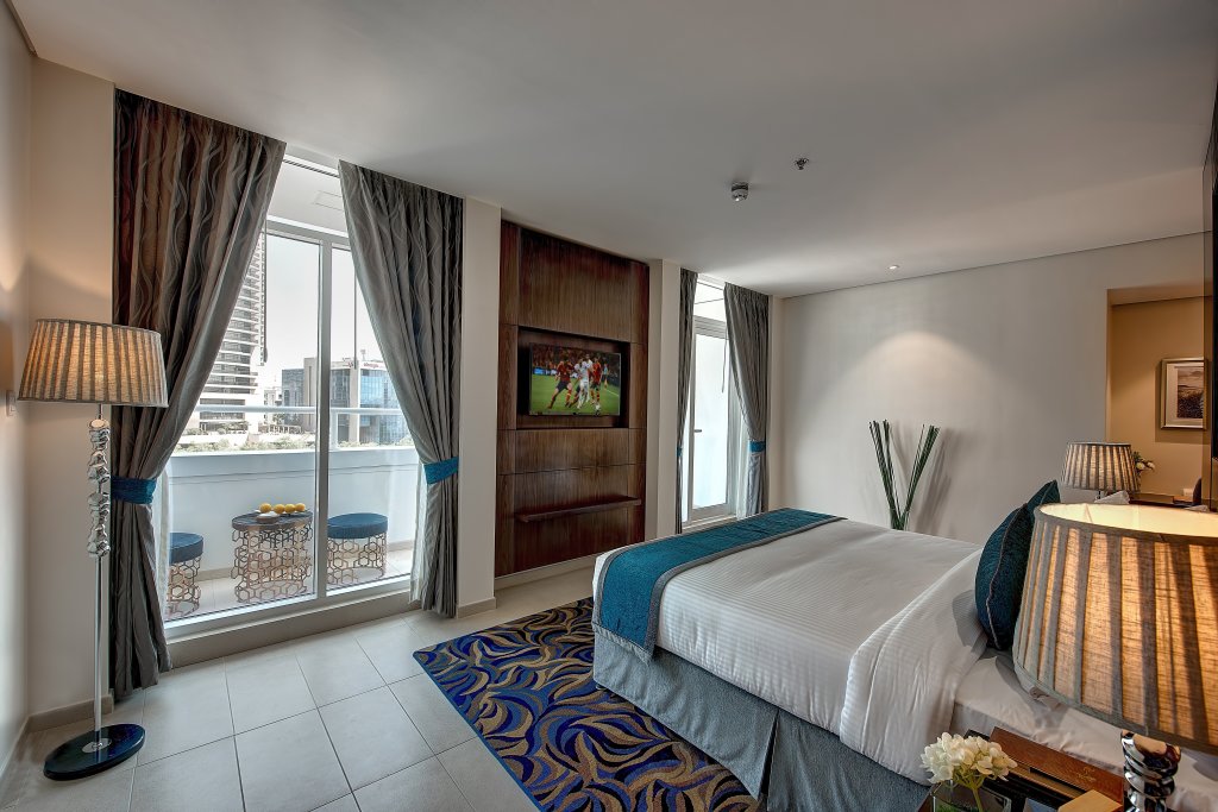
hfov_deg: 104.2
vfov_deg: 81.2
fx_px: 474
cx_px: 609
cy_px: 406
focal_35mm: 14
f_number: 8
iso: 100
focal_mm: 14
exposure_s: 1/8
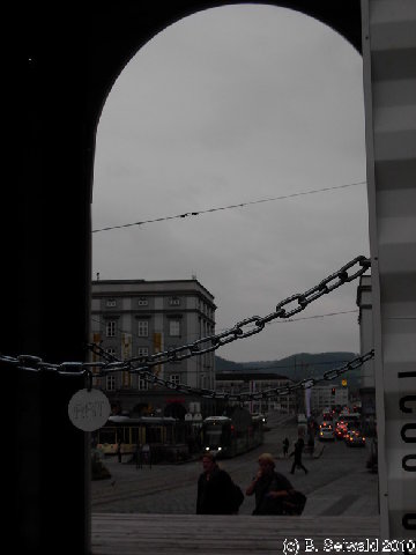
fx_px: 1122
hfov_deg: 21.0
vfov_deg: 27.8
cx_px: 208
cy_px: 278
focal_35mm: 70
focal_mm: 11.5
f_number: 3.5
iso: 79
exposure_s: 1/296
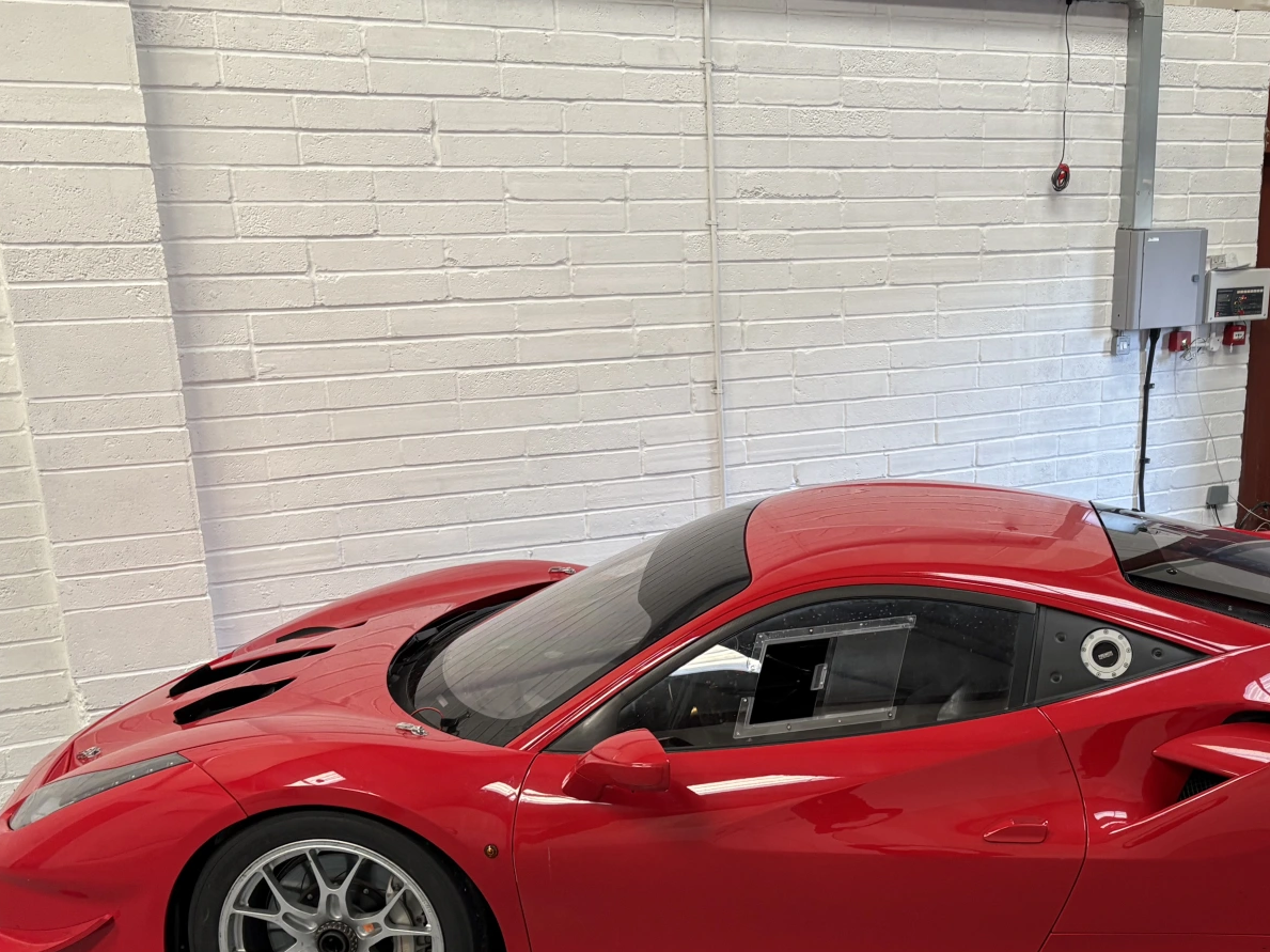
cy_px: 667
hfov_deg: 44.0
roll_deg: +0.5
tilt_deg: -17.3
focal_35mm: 42
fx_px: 1540
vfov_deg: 33.9
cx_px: 877
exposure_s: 1/95
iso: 125
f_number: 1.6
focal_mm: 5.96
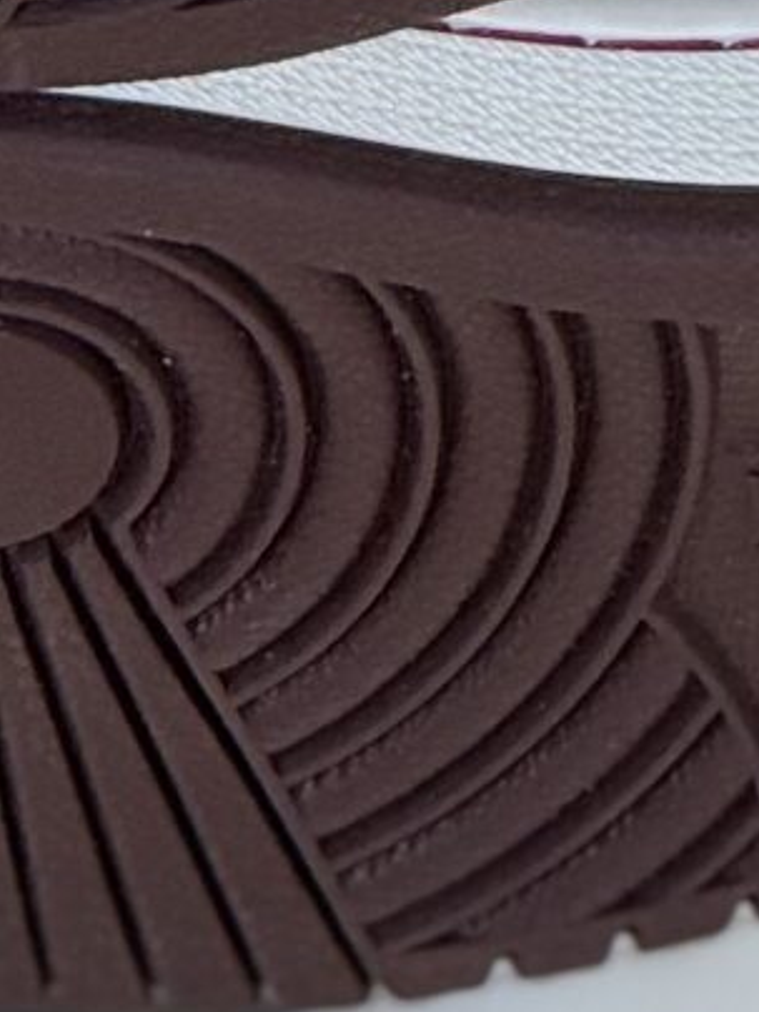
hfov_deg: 2.0
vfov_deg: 2.6
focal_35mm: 761
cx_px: 959
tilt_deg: -16.8
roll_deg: -1.1
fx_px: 22248
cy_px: 3
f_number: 2.8
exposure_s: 1/100
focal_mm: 15.66
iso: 80
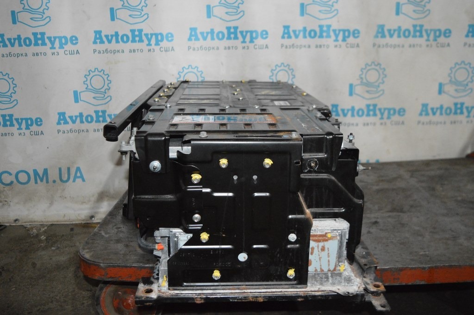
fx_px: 454
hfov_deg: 55.1
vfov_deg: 38.3
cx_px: 237
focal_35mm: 34
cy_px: 158
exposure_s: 1/30
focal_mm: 23
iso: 3200
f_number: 3.8
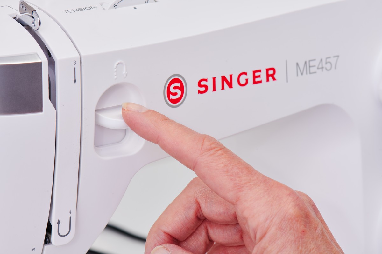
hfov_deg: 19.5
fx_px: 1114
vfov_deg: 13.0
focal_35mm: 105
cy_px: 127
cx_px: 191
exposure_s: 1/160
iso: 64
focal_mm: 105
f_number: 11
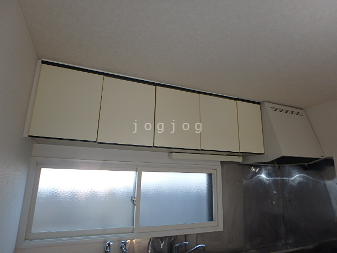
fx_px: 204
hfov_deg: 79.0
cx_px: 168
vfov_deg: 63.4
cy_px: 126
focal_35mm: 21
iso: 125
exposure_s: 1/60
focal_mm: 3.7
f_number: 3.5
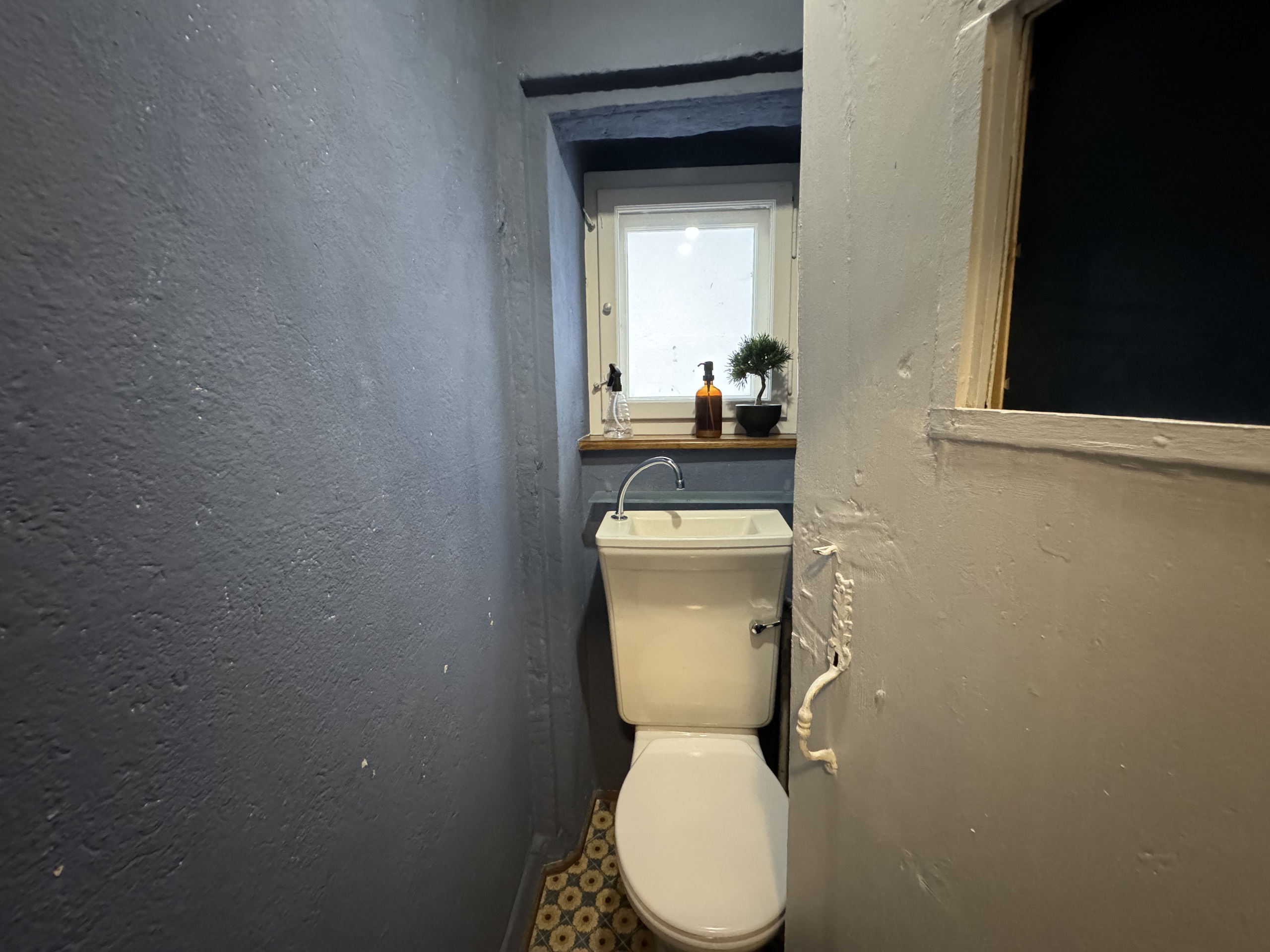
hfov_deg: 102.1
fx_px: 514
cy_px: 476
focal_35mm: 14
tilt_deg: -8.0
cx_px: 635
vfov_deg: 85.7
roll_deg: +1.8
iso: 1000
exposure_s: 1/57
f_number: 2.2
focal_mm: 2.22
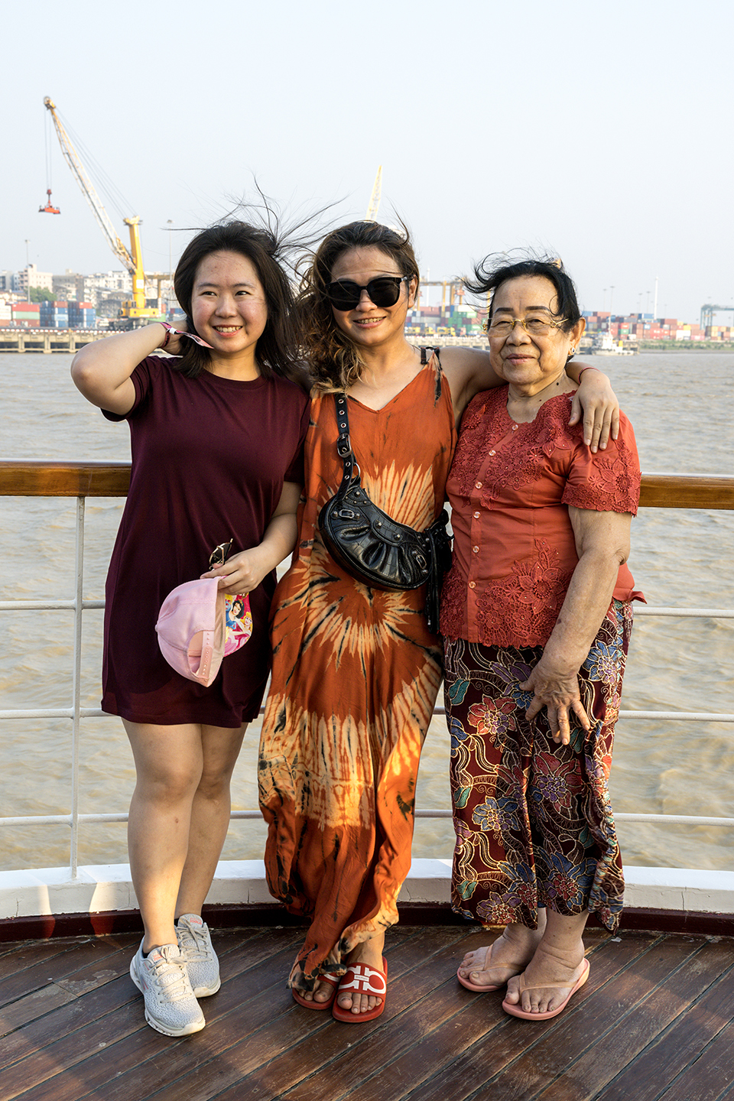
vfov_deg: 60.3
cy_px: 550
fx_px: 948
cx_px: 367
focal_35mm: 31
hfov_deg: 42.3
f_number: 7.1
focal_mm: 31
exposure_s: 1/320
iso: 320
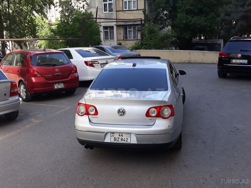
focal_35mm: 27
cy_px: 94
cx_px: 126
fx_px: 196
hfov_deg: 65.3
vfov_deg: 51.4
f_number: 1.7
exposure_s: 1/507
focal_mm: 3.71
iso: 40
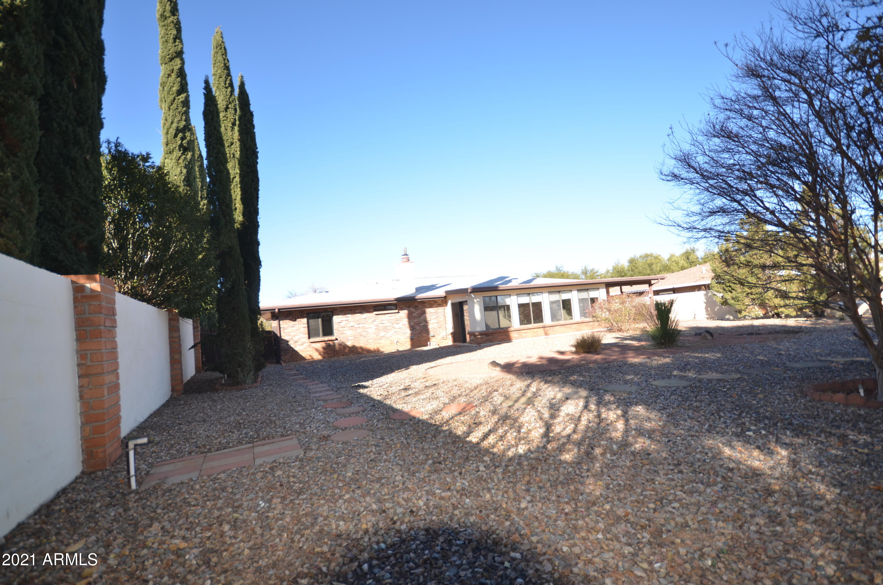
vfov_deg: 77.1
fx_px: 367
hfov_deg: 100.5
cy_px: 292
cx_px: 442
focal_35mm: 15
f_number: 5
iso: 100
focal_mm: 10
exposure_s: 1/250
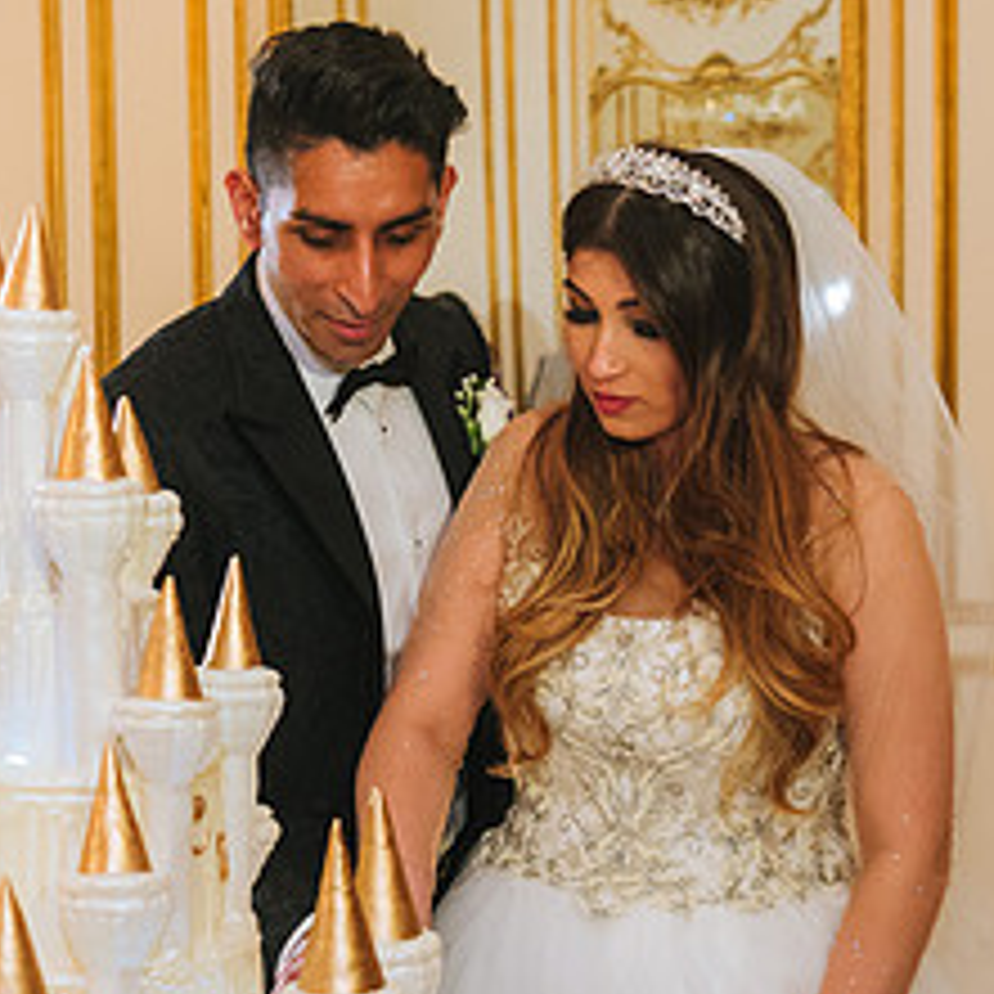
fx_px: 2696
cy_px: 567
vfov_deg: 20.9
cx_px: 488
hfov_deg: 20.9
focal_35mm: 83
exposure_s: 1/125
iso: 1600
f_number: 4
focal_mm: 32
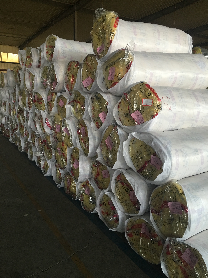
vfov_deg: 61.7
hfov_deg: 48.2
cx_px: 104
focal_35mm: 29
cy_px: 139
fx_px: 232
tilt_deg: -11.4
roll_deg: -1.1
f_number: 2.2
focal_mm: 4.15
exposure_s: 1/17
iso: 64
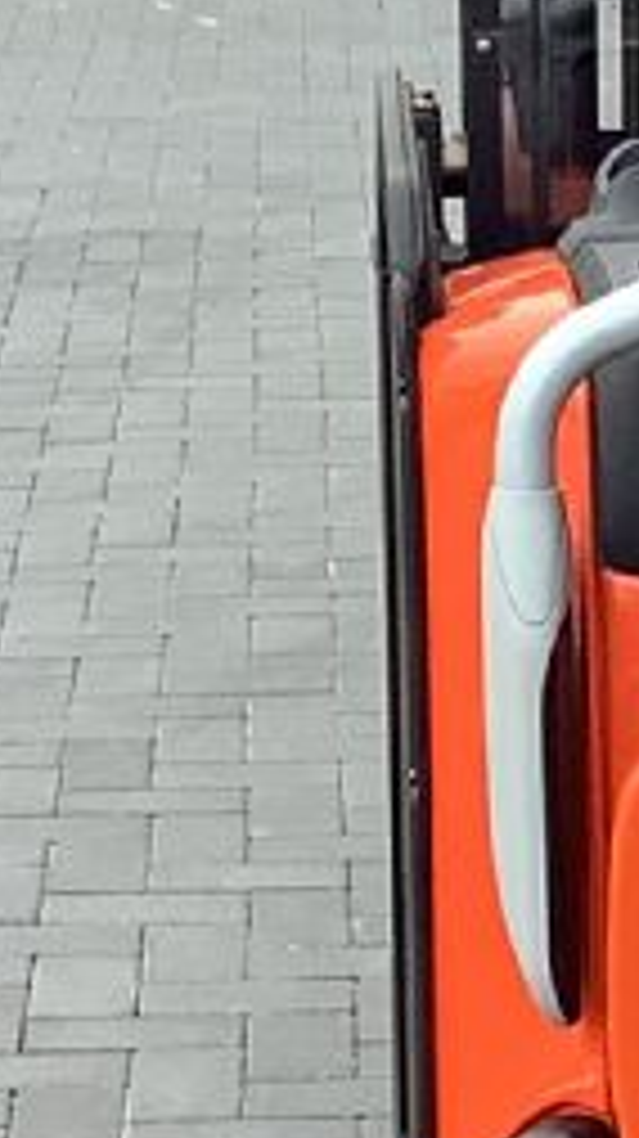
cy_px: 261
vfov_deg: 12.5
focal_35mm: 171
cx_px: 612
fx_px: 5160
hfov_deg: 7.1
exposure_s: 1/60
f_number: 2.4
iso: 50
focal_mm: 3.3
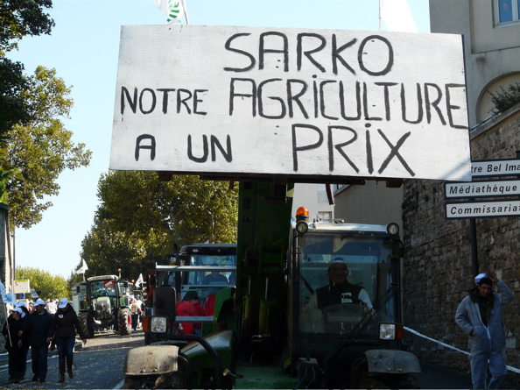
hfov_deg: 23.0
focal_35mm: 85
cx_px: 260
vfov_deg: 17.4
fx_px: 1276
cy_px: 195
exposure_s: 1/200
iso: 100
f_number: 5
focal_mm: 14
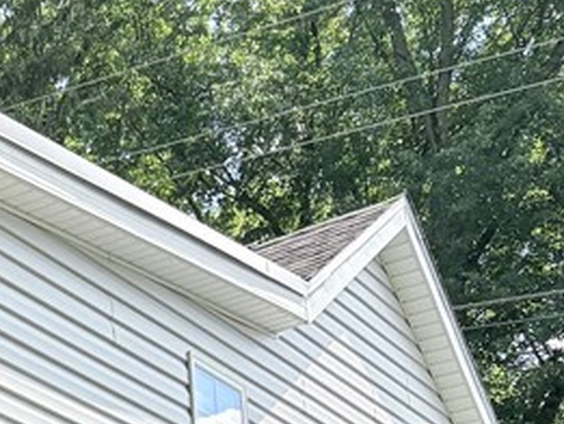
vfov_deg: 12.9
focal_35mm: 102
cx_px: -406
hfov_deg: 16.5
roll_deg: +1.3
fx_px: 1663
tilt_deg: +6.8
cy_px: 803
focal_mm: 5.96
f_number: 1.6
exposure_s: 1/1196
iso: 64
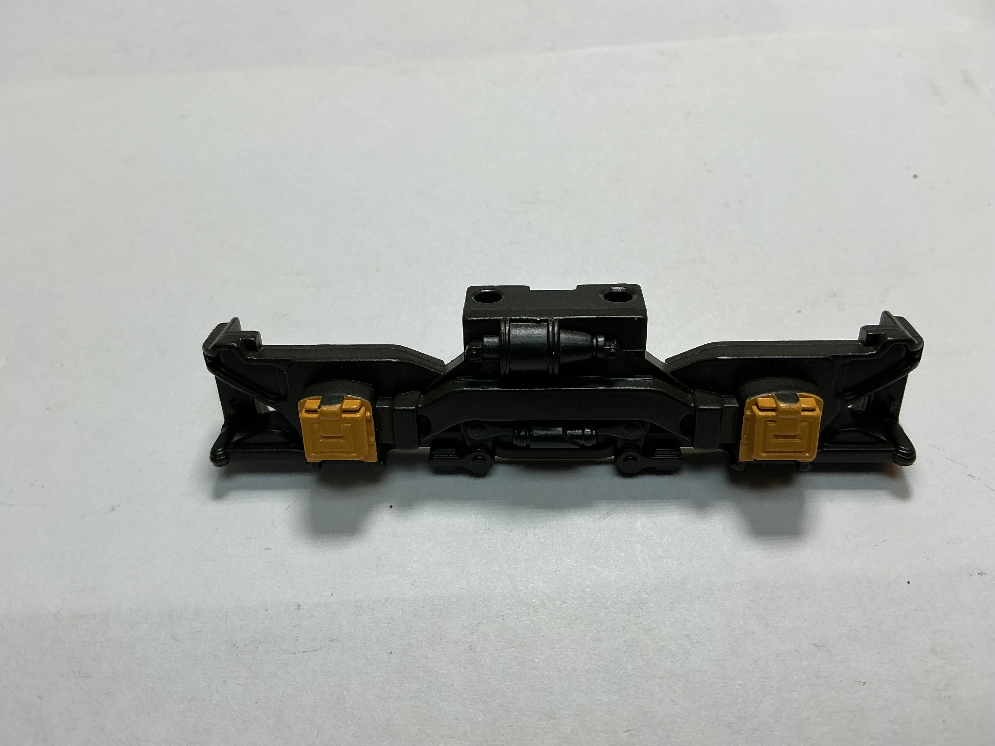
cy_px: 373
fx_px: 834
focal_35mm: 29
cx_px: 498
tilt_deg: -52.9
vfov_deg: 48.2
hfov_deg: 61.7
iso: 20
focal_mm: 3
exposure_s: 1/179
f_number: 1.8
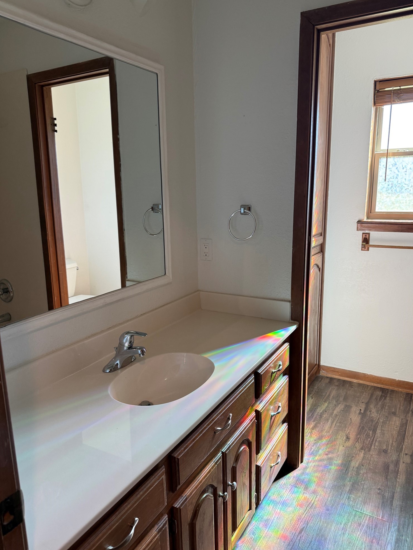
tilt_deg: -12.1
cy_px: 280
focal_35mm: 25
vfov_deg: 69.4
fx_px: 398
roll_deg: +0.6
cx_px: 214
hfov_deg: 54.9
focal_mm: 6.76
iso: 160
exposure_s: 1/120
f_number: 1.78
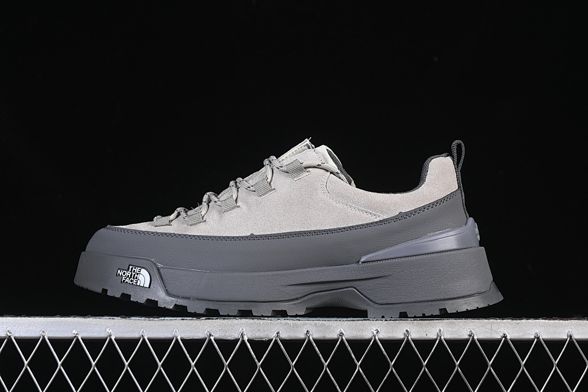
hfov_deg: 27.0
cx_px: 294
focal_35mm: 75
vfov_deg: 18.2
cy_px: 196
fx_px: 1225
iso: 160
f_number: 7.1
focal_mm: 50
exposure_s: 1/80
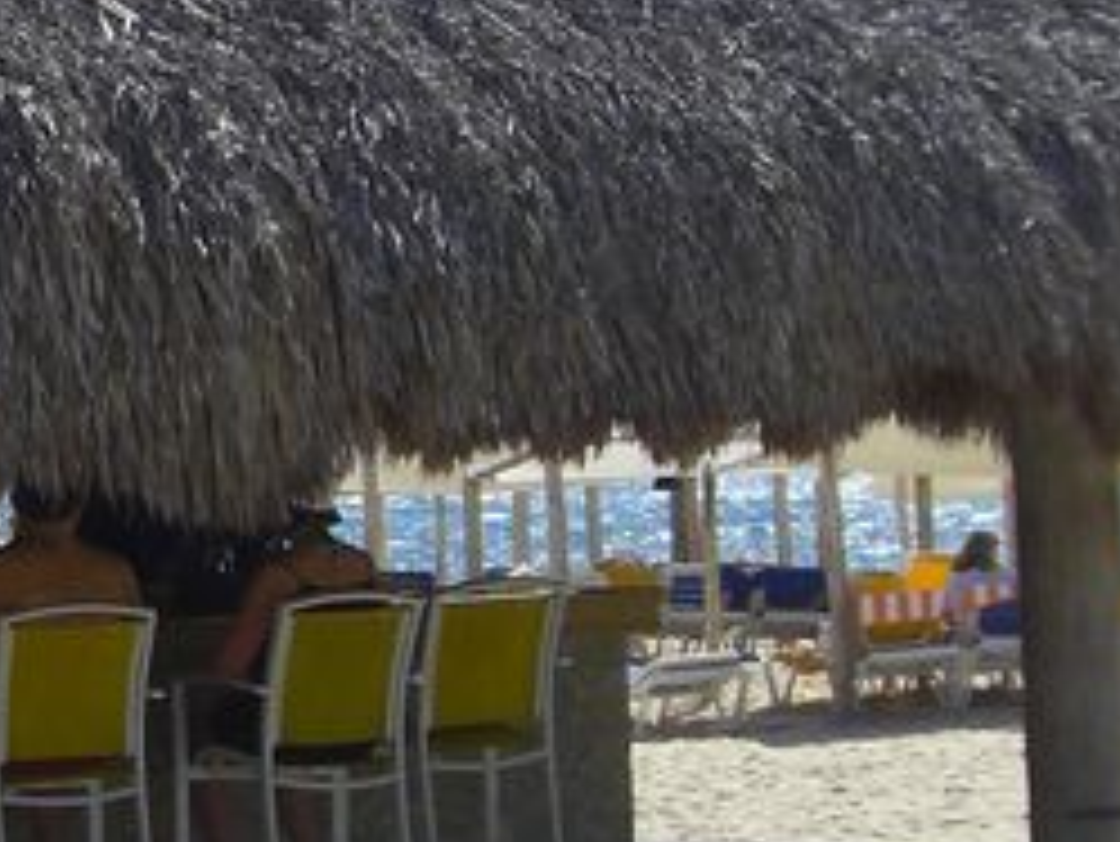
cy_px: 392
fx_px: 5050
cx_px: -63
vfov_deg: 9.5
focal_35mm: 156
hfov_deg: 12.5
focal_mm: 6.2
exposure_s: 1/250
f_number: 8
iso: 64
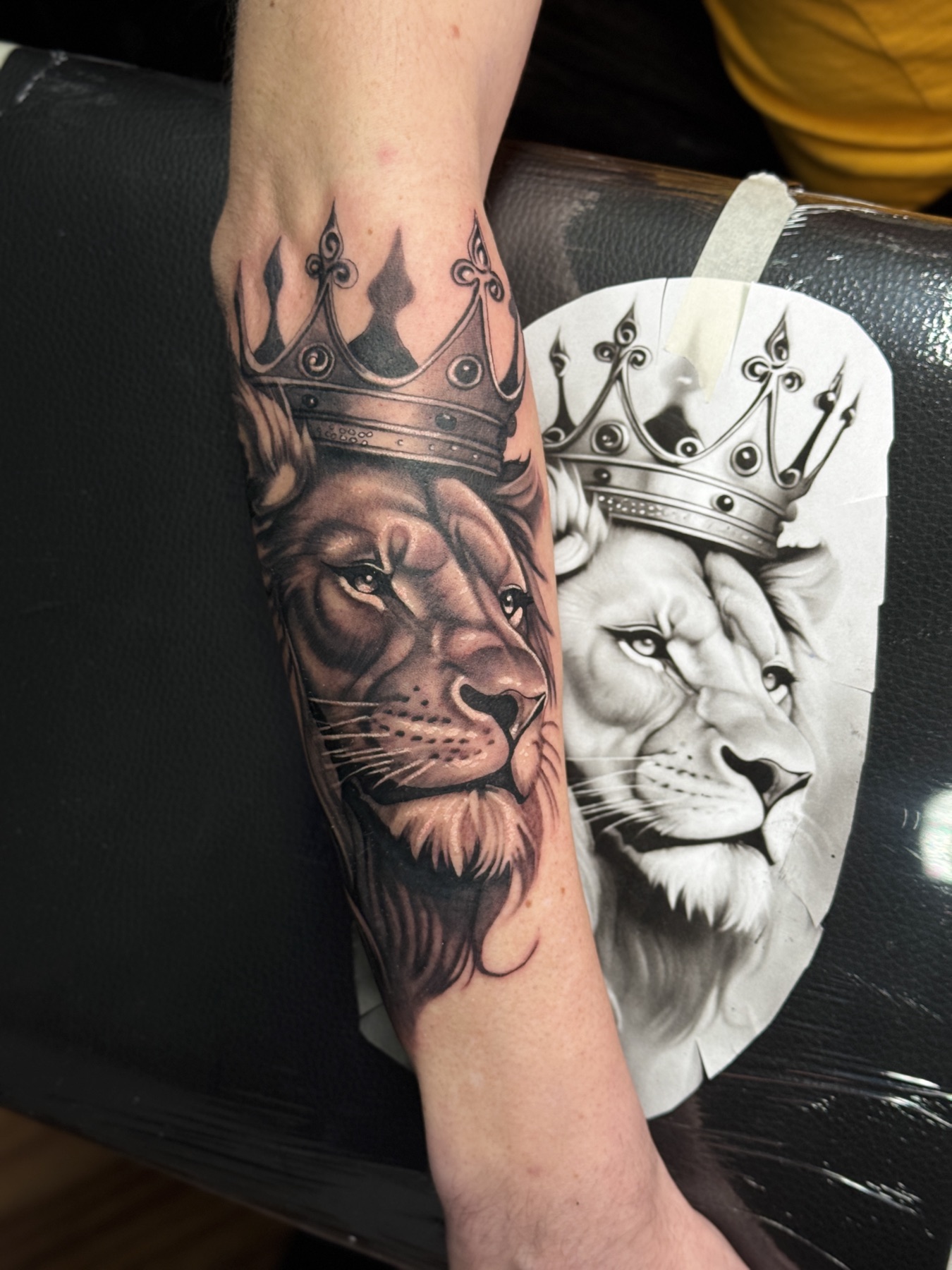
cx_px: 476
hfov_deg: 30.3
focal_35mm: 48
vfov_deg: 39.7
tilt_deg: -54.4
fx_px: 1760
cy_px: 635
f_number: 1.78
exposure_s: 1/50
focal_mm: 6.76
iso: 125
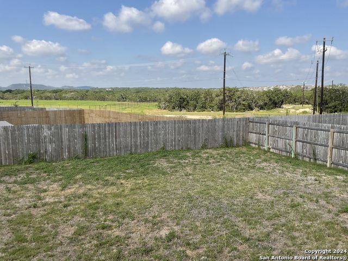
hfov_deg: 61.7
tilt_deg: -8.2
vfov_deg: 48.2
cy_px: 130
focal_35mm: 29
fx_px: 292
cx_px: 174
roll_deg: -0.1
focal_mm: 3
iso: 16
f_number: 1.8
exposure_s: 1/1490
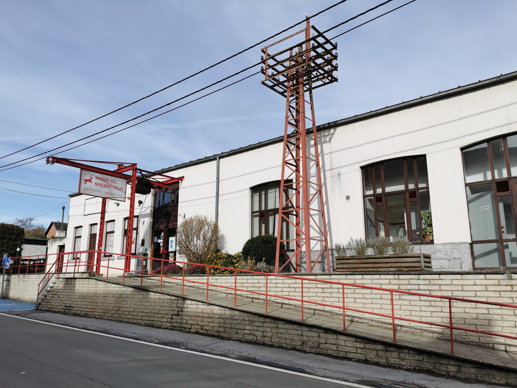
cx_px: 258
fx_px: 403
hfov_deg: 65.3
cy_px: 194
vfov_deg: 51.4
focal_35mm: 27
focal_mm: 5.56
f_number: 1.6
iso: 50
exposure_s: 1/4149
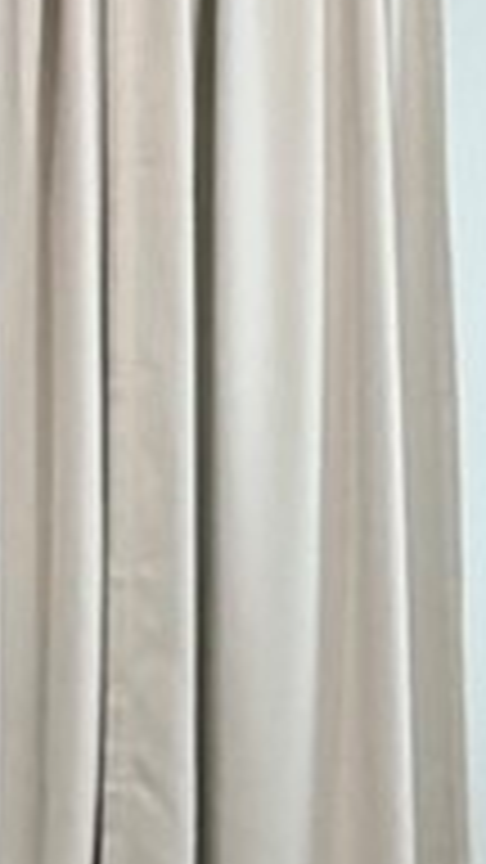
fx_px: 2910
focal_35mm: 127
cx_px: 882
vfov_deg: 16.9
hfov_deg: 9.1
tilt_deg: -2.0
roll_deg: +2.3
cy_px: 540
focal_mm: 2.22
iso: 200
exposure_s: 1/120
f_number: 2.2
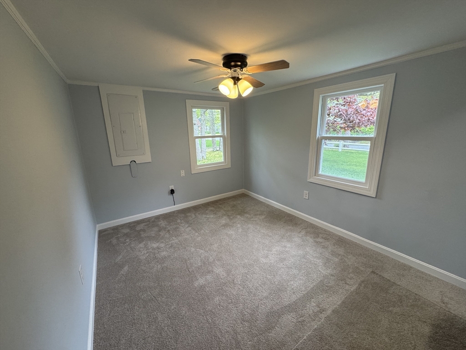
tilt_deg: -14.4
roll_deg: +1.8
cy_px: 175
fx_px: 188
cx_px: 233
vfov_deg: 85.7
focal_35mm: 14
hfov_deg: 102.1
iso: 200
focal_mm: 2.22
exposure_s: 1/120
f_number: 2.2
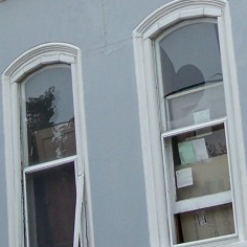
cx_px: 198
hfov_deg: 11.9
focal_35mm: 146
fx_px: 1179
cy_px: 26
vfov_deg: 11.9
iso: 80
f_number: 2.8
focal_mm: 6.3
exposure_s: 1/400
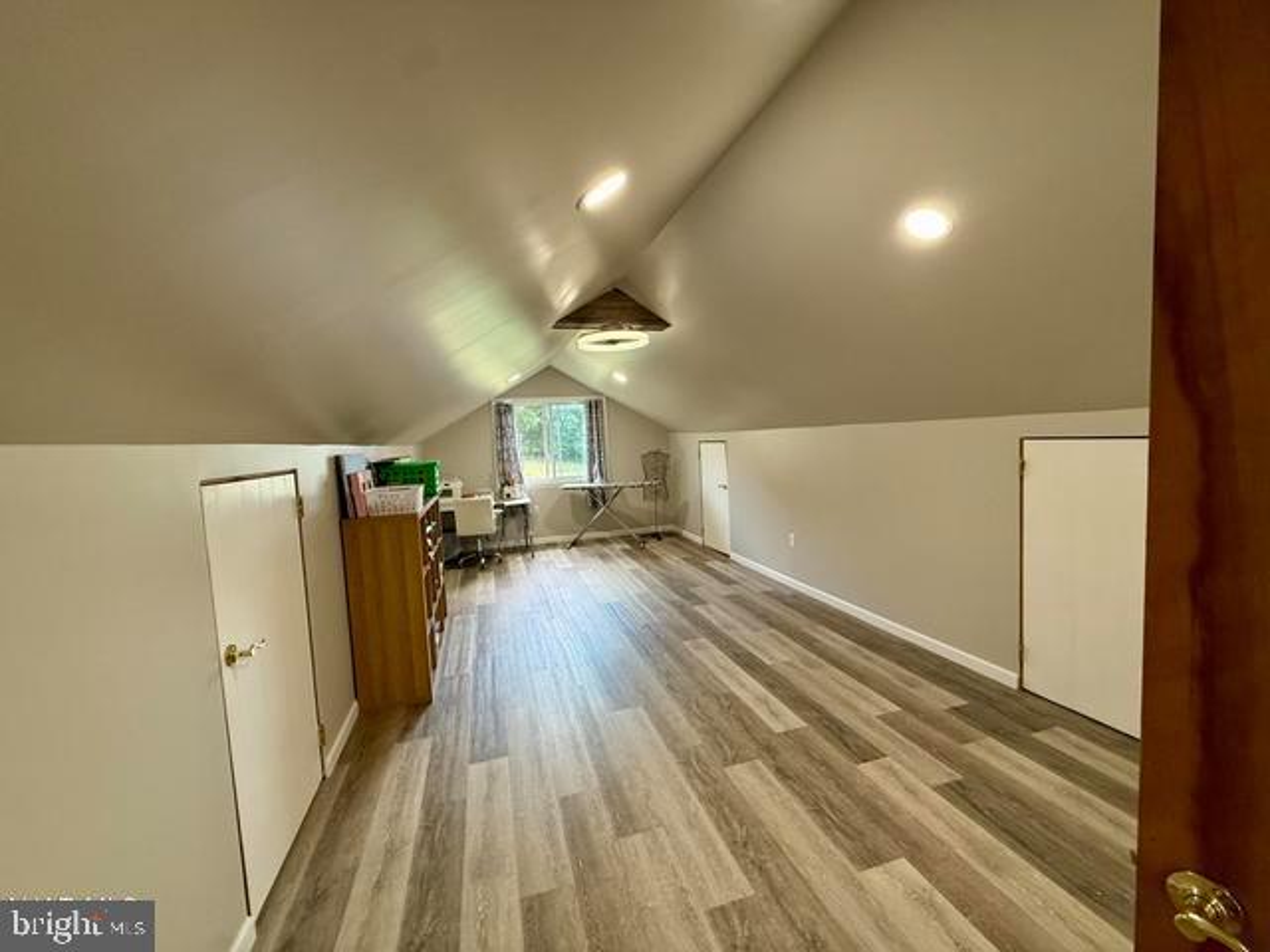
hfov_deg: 102.1
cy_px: 476
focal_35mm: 14
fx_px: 514
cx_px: 635
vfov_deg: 85.7
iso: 320
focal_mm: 2.22
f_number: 2.2
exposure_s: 1/120
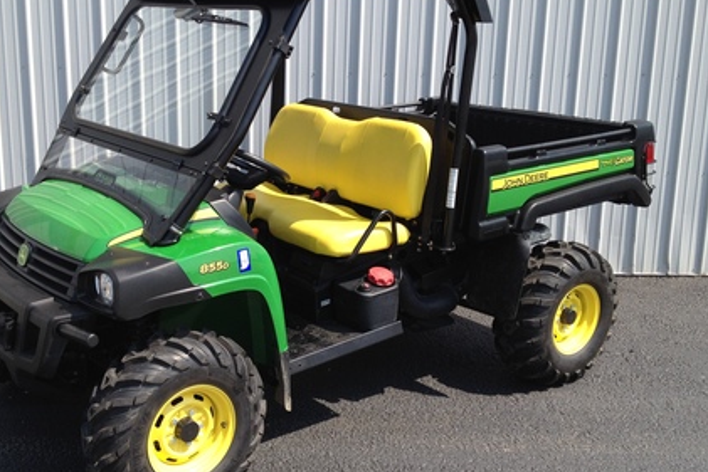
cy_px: 244
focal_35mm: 47
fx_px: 925
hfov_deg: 41.7
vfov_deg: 28.7
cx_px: 288
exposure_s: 1/968
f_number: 2.4
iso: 64
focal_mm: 4.28
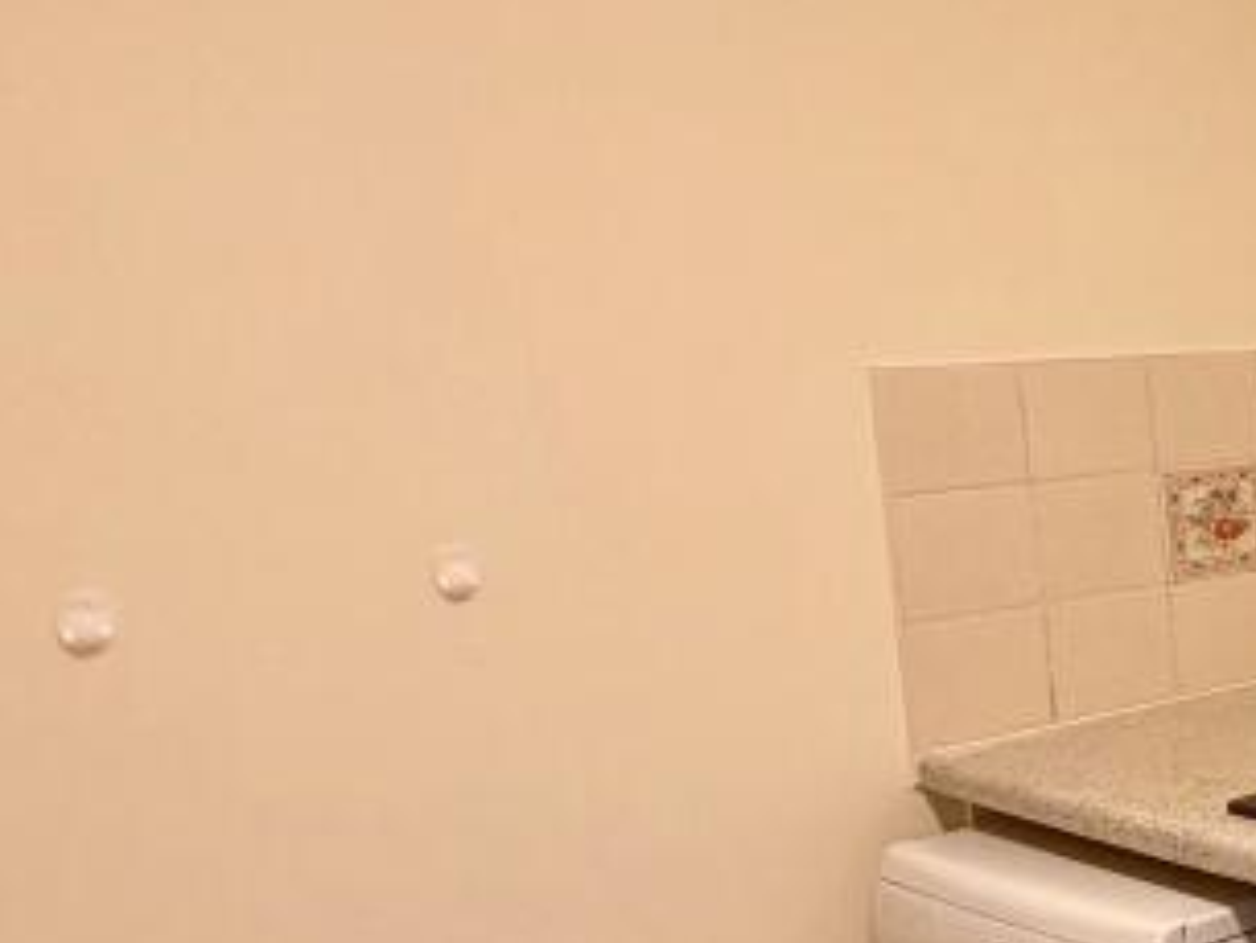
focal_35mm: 47
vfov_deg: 30.9
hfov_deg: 24.6
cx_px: 2100
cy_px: 441
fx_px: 1706
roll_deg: +3.1
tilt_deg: -4.4
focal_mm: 2.22
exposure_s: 1/138
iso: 50
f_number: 2.2
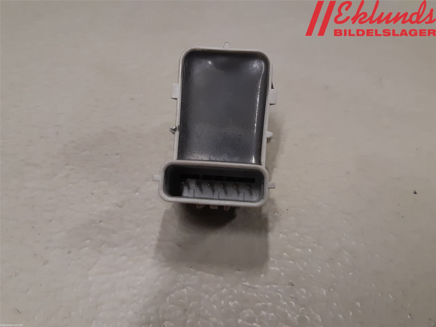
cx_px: 218
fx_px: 327
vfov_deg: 53.1
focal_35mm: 26
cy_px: 164
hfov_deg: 67.3
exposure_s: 1/50
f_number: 1.7
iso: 160
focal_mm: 3.93
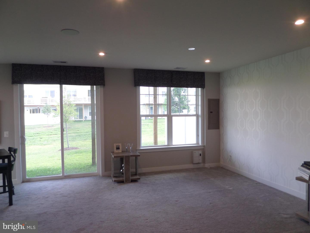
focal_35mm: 24
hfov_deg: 71.6
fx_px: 215
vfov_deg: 56.8
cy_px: 116
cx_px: 155
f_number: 3.2
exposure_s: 1/45
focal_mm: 4
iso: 100
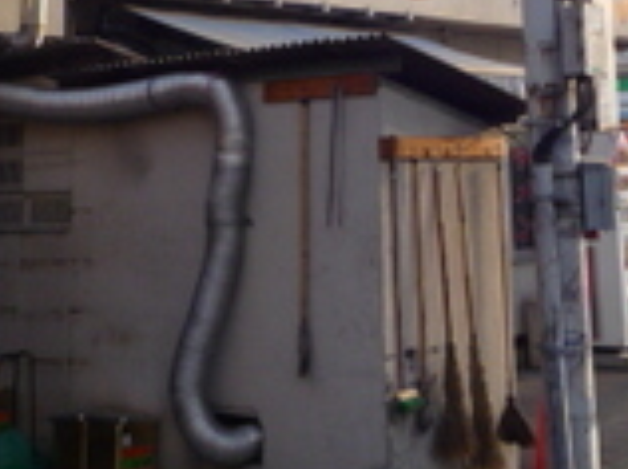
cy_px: -131
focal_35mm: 76
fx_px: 1377
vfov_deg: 18.1
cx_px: 401
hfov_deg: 25.6
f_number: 2.8
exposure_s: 1/320
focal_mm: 4.4
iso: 100
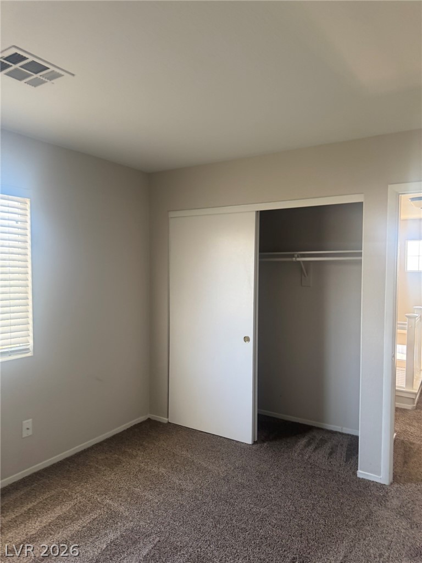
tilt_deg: -4.7
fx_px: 390
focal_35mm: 24
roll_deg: +1.2
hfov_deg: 56.8
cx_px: 211
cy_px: 282
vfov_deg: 71.6
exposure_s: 1/60
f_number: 1.78
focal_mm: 6.76
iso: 160
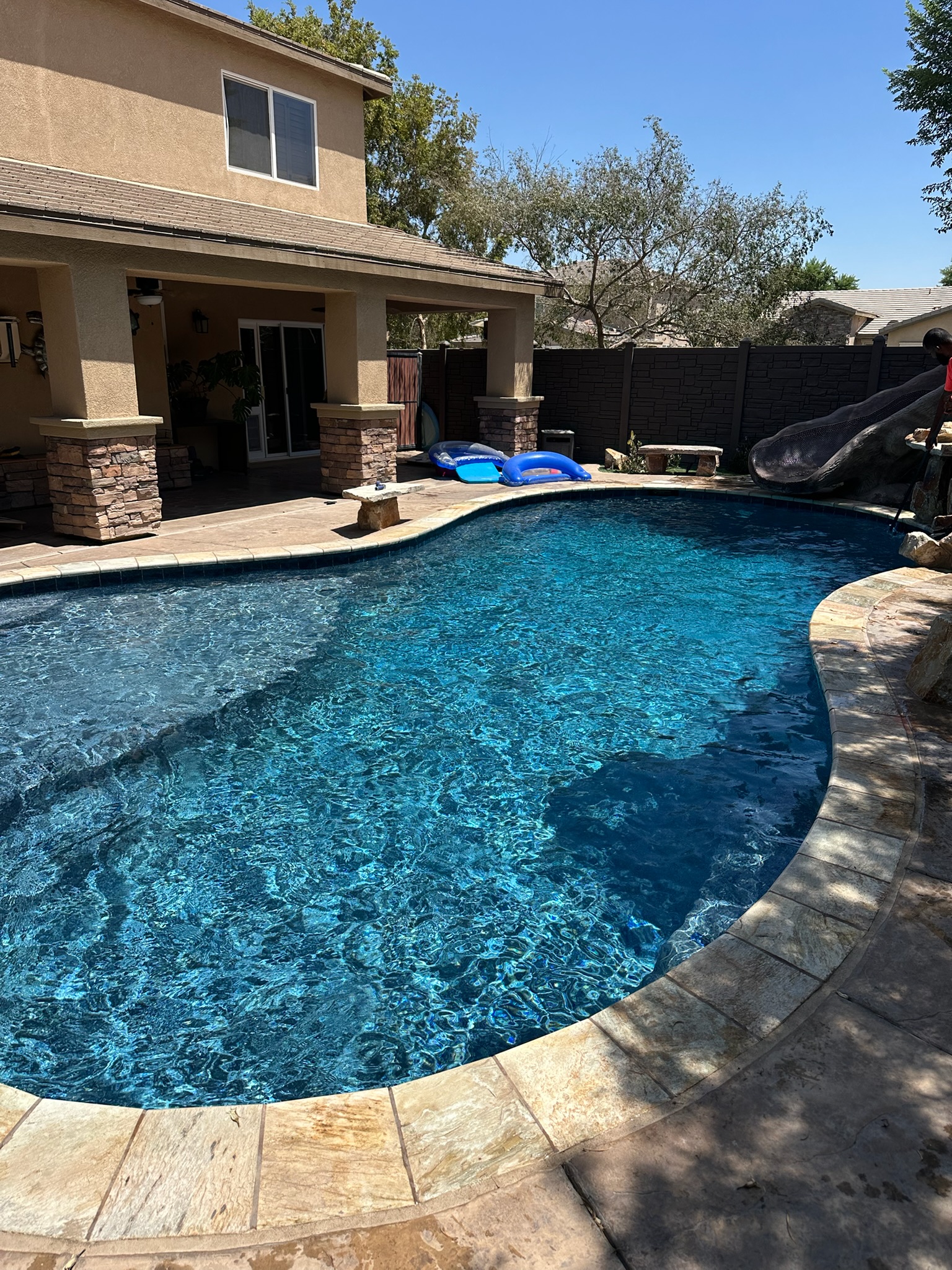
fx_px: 880
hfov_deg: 56.8
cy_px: 635
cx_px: 476
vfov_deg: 71.6
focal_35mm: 24
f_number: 1.78
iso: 80
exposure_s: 1/4348
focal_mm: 6.86
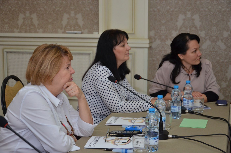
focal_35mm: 75
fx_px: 480
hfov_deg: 27.0
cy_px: 76
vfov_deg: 18.1
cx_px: 116
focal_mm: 50
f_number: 5
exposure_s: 1/200
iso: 1250
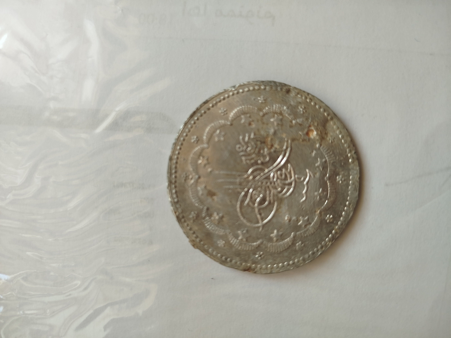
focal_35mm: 24
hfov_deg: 71.6
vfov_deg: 56.8
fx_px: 313
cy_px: 169
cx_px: 226
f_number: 1.7
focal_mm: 5.31
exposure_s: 1/50
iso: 125
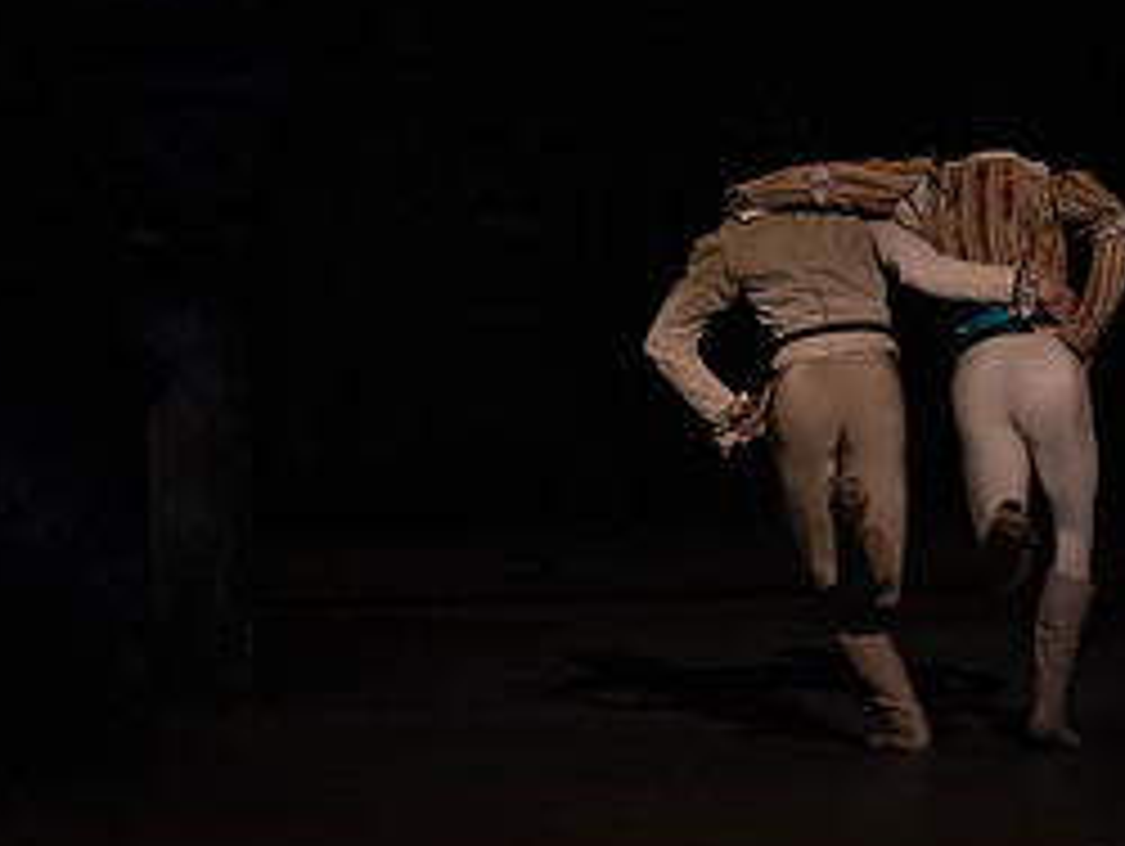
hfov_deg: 3.8
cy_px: 196
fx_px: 16818
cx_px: 801
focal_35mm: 517
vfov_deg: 2.9
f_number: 5.6
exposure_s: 1/250
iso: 8000
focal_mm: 232
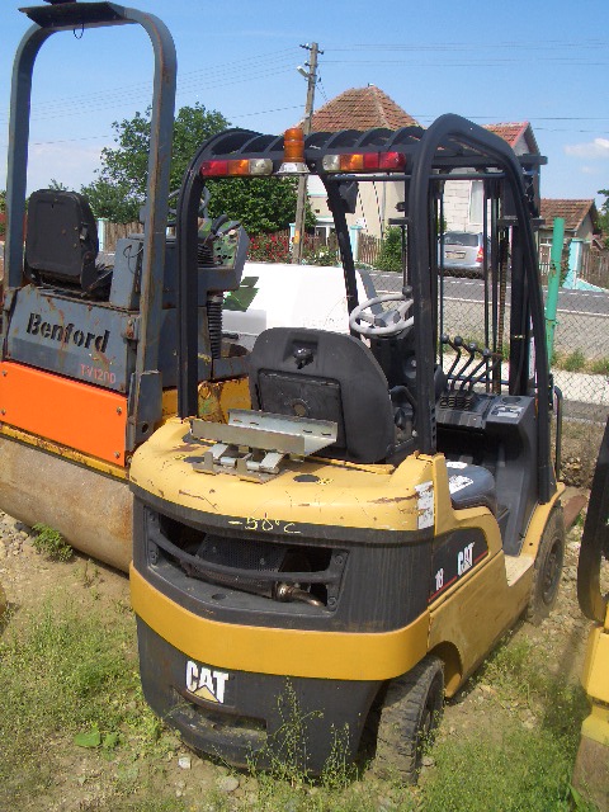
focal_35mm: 35
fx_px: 821
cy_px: 406
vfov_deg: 52.6
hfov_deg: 40.7
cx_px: 304
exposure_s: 1/320
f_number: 4.3
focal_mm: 5.8
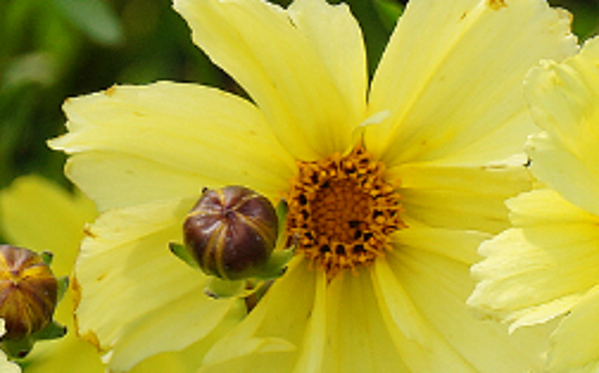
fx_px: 6531
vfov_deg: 3.3
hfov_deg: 5.2
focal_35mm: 400
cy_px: 454
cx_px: -140
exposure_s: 1/160
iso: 100
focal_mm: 55
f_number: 9
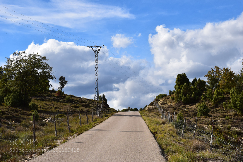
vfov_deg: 21.6
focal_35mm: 63
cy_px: 81
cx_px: 122
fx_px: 425
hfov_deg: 31.9
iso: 280
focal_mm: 42
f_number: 11
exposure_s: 1/500
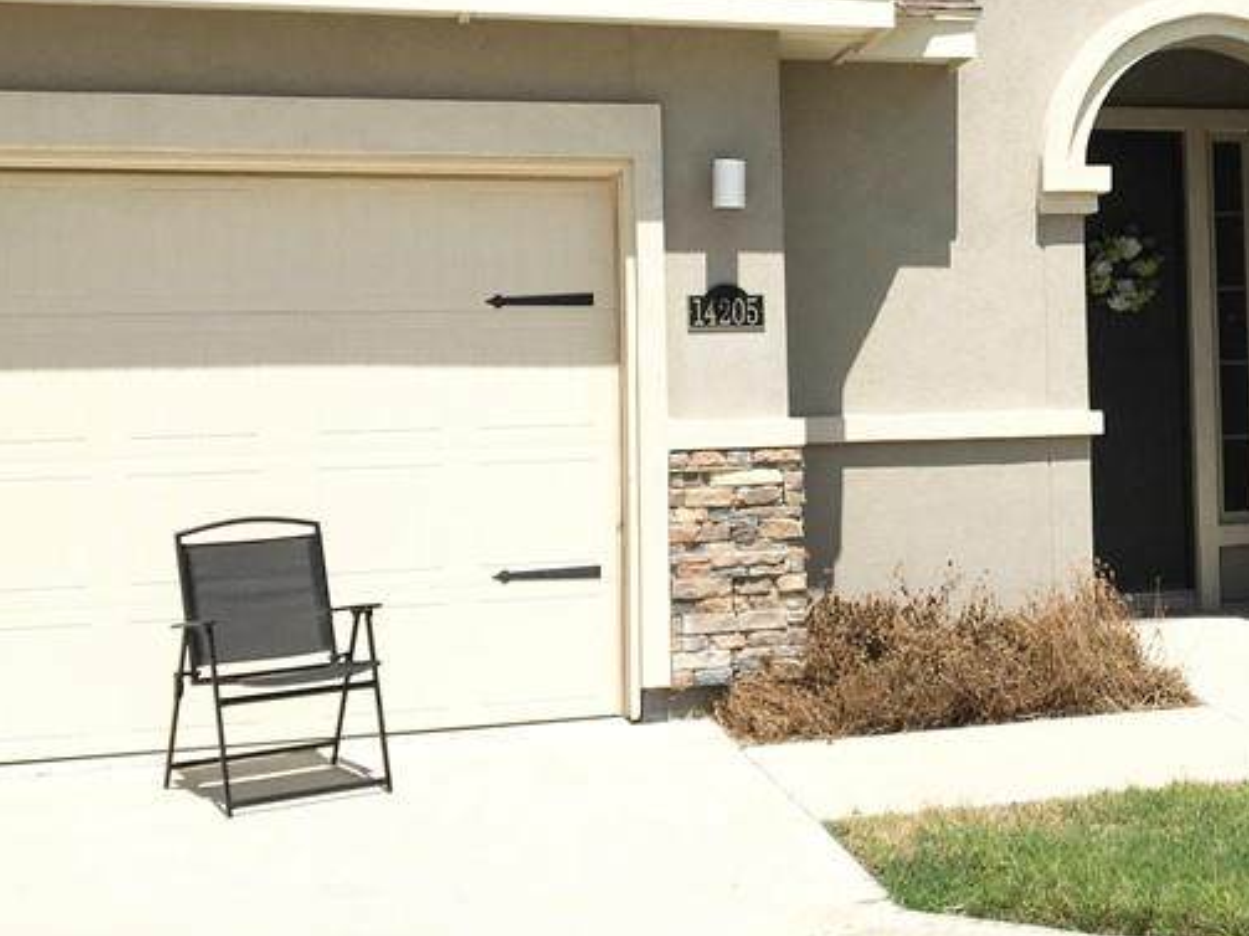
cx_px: 1105
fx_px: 2128
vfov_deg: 24.7
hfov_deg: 31.3
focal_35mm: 59
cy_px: 328
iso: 25
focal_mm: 4.15
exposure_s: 1/3663
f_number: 2.2
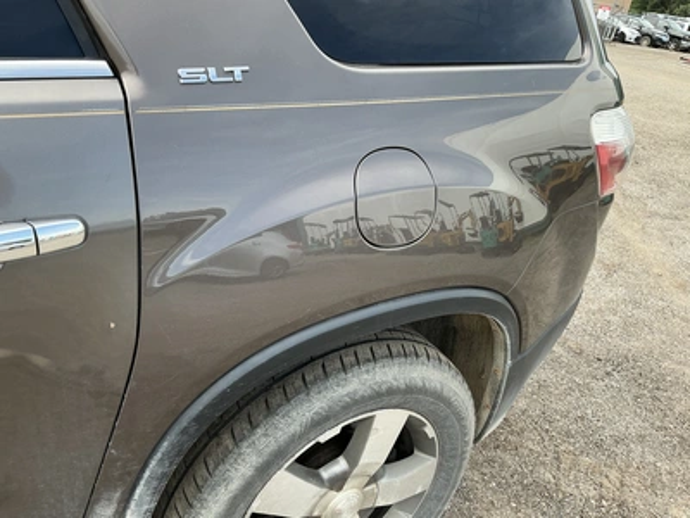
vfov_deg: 49.7
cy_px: 259
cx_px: 345
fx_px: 558
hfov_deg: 63.4
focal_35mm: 28
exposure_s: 1/307
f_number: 1.8
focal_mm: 3
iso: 25
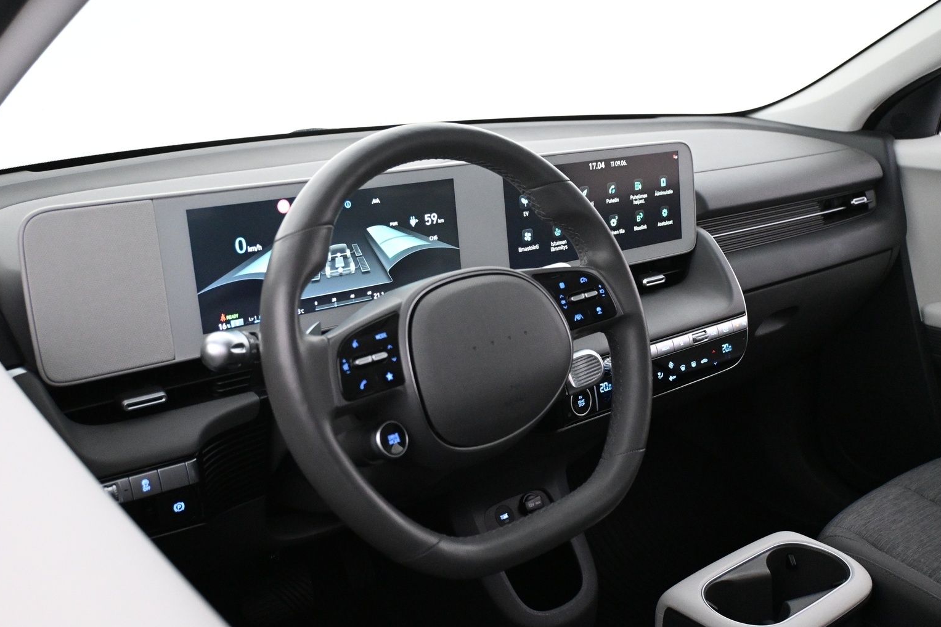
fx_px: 936
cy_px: 331
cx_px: 452
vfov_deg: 37.1
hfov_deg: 53.4
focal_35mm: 36
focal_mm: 22.5
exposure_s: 1/50
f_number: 4
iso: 4000
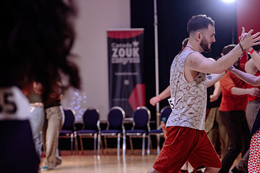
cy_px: 156
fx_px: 1083
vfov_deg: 9.1
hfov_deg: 13.6
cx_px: 192
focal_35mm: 150
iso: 1250
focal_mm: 68
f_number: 2
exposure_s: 1/250
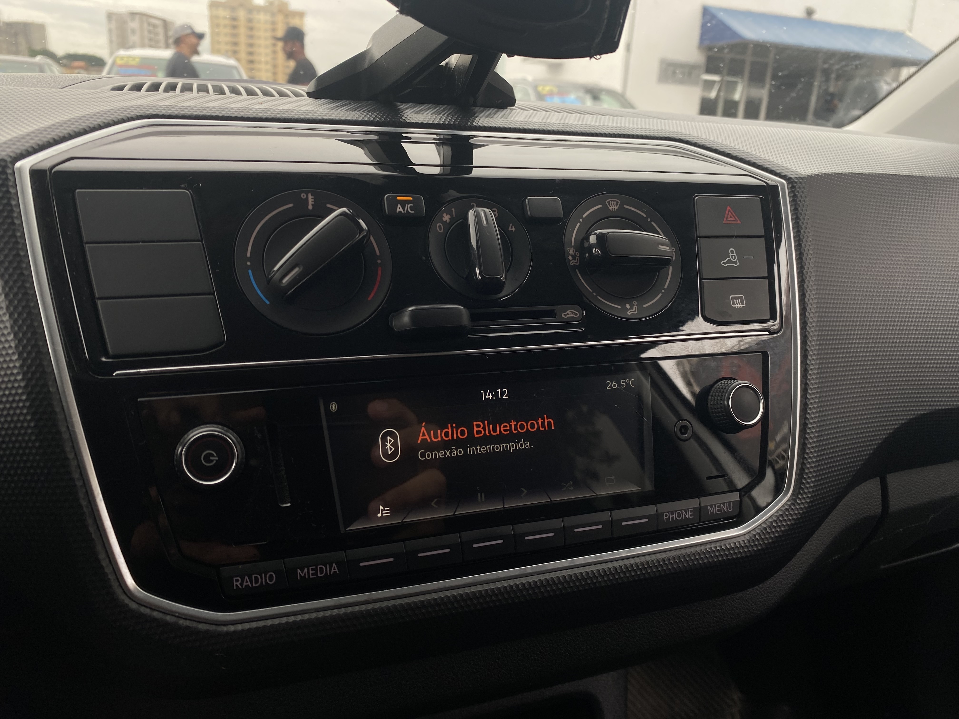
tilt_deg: -16.0
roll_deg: -3.2
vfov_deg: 53.1
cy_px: 360
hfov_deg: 67.3
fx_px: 720
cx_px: 480
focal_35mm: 26
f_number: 1.8
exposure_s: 1/246
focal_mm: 4.25
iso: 32
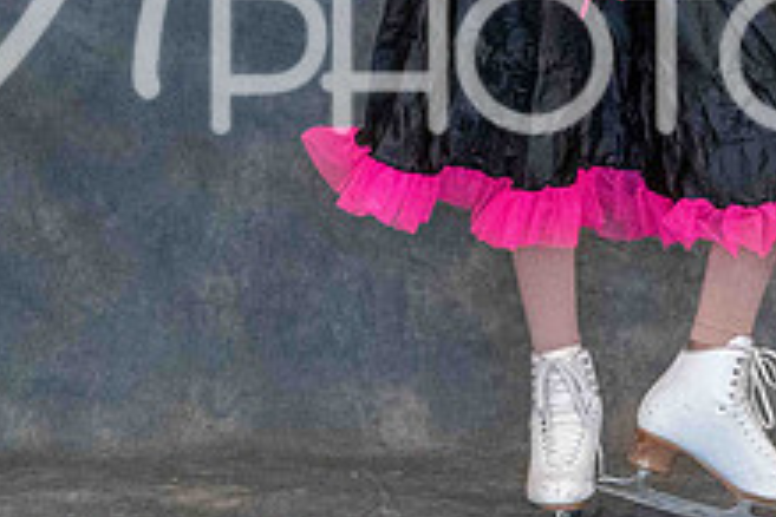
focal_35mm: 244
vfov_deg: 5.6
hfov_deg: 8.4
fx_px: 5259
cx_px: 552
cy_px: -123
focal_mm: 85
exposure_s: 1/250
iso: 25600
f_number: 9
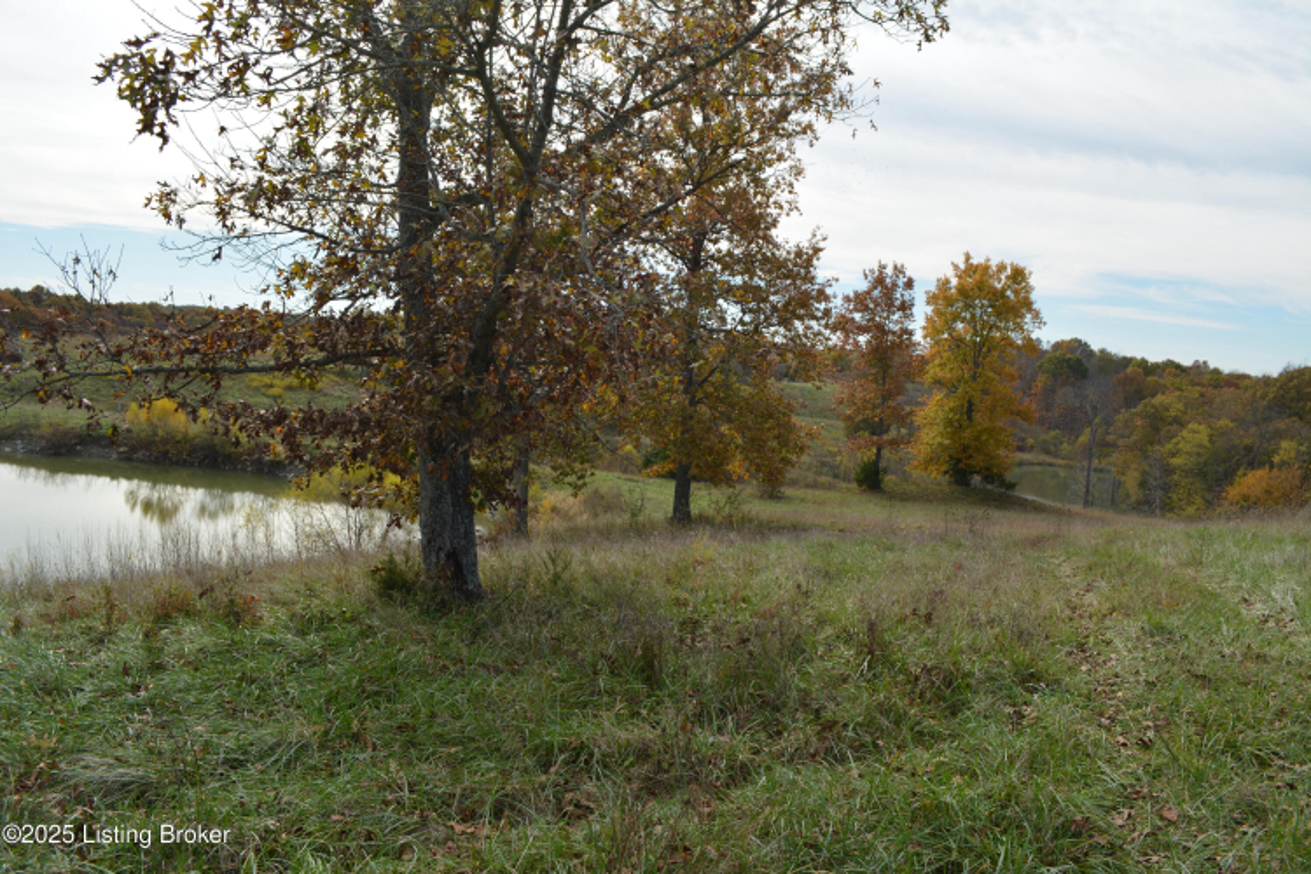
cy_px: 437
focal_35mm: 27
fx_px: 983
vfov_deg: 47.9
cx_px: 656
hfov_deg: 67.4
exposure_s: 1/250
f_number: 8
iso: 140
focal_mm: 18
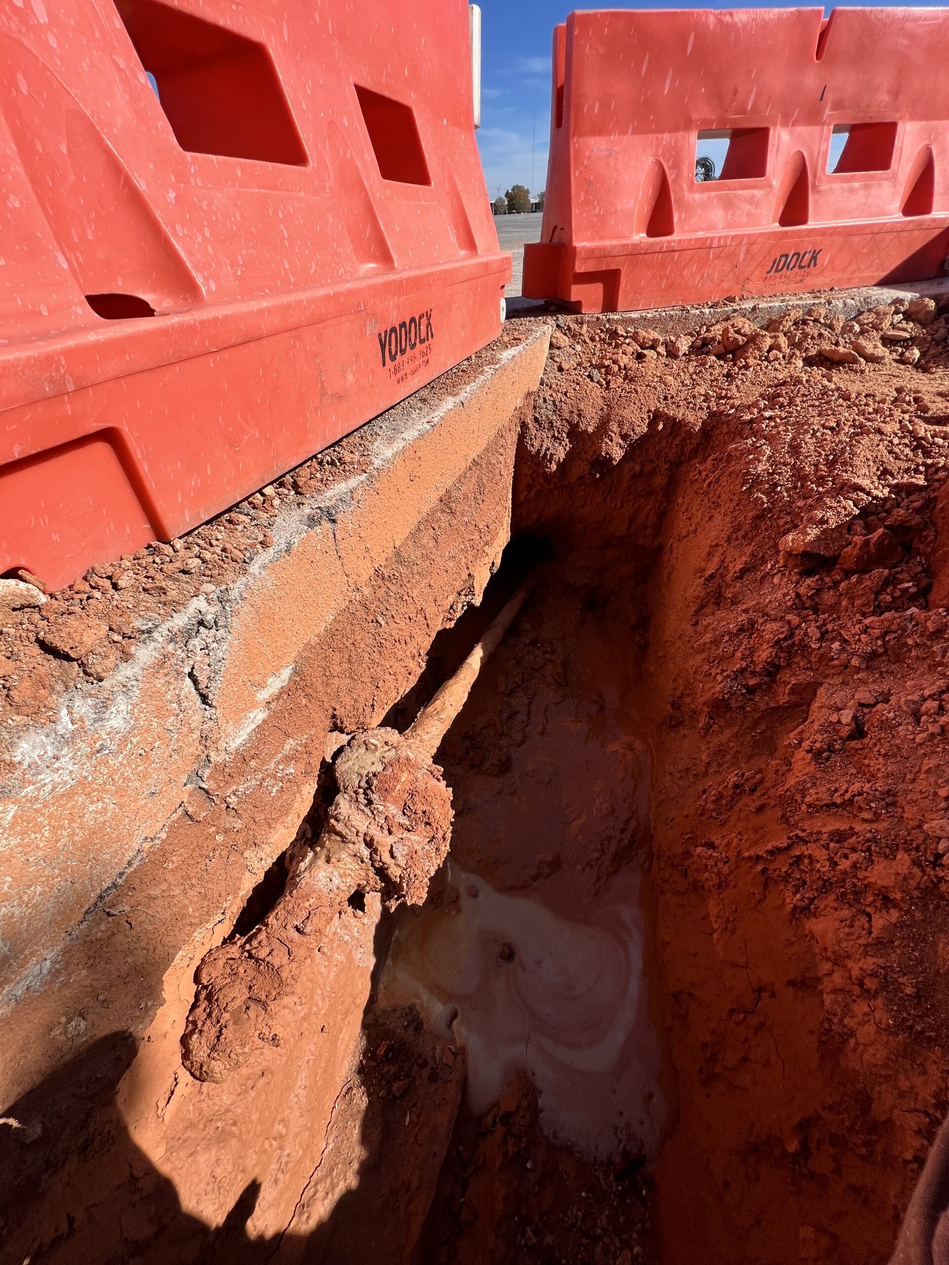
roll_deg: +4.7
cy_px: 632
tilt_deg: -39.2
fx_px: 475
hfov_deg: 89.9
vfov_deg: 106.2
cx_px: 474
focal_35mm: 13
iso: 32
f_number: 1.8
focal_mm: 1.57
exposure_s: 1/968
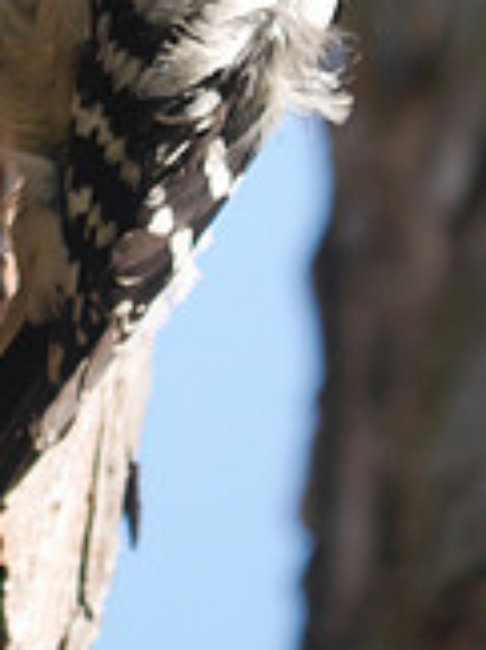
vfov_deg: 1.2
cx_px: 6
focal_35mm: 1665
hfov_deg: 0.9
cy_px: 0
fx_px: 31251
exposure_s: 1/400
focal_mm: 300
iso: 400
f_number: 5.6
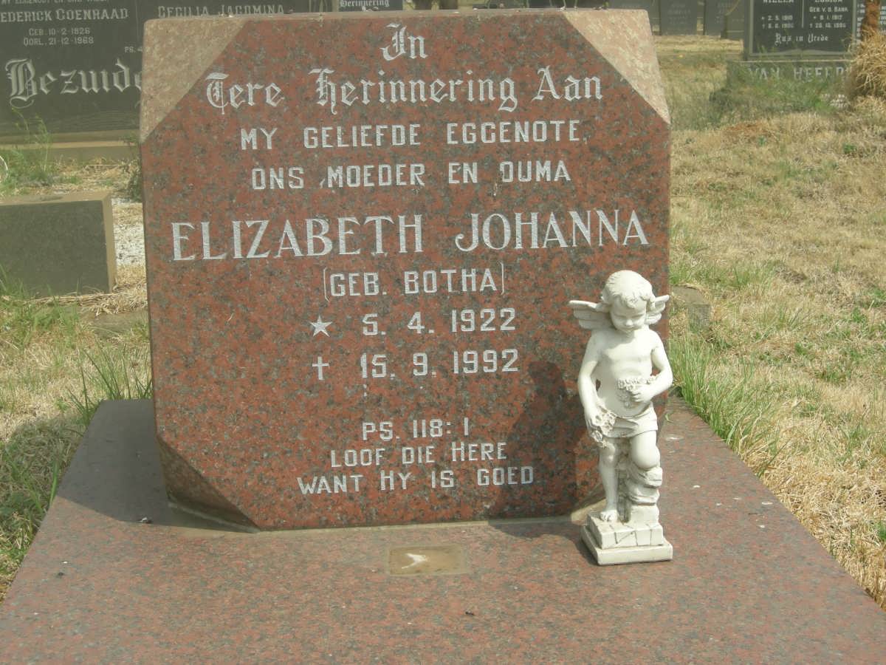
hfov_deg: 31.2
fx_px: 1587
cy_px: 332
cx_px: 443
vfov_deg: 23.7
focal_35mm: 62
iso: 64
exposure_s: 1/242
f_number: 5.5
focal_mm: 12.9
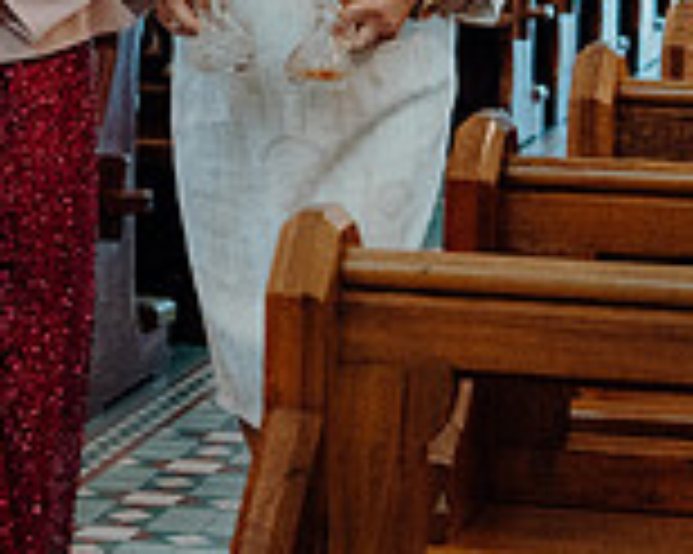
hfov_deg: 10.7
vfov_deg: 8.6
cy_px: 70
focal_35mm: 180
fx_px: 3689
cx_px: 220
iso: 5000
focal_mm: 51
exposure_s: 1/160
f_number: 3.5
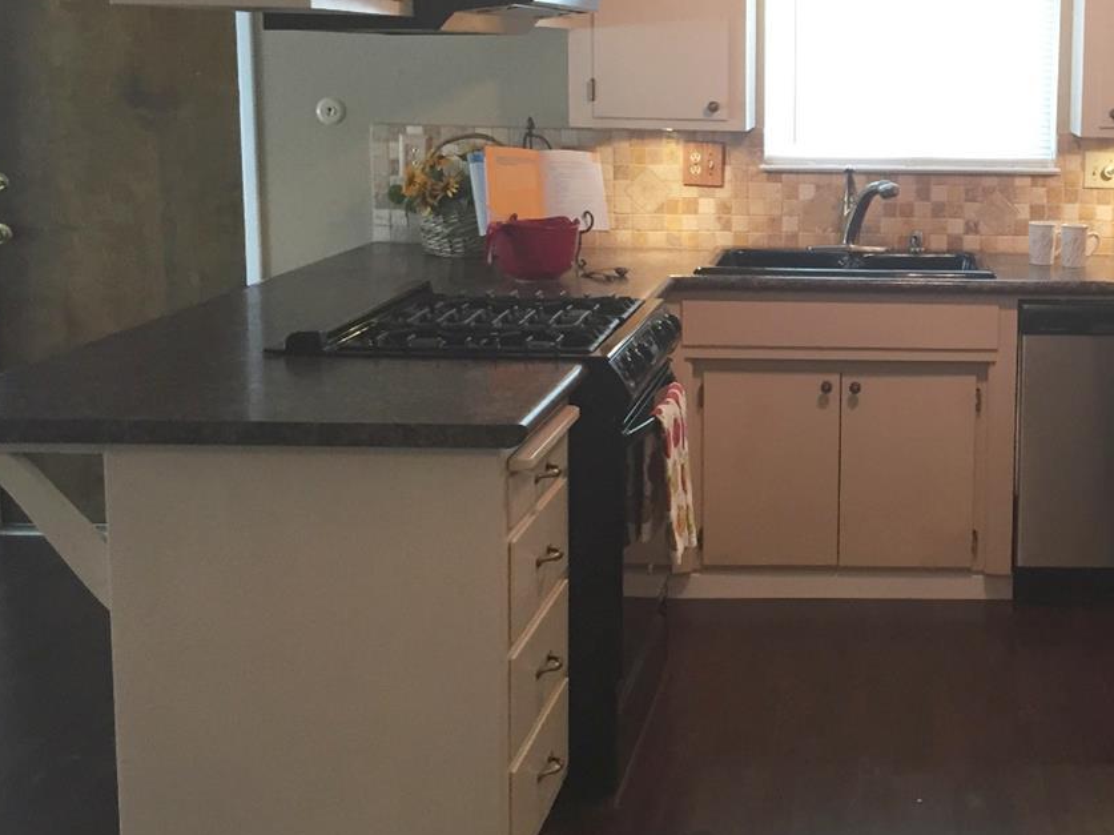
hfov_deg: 34.9
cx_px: 984
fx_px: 1673
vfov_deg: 27.9
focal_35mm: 52
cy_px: 312
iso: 100
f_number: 2.2
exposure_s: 1/30
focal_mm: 4.15
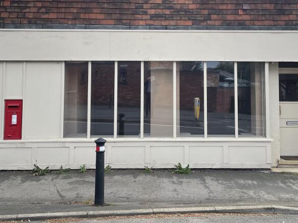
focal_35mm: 46
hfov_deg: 41.2
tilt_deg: +1.7
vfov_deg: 31.1
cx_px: 155
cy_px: 61
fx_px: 396
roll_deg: +0.2
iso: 32
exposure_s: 1/1289
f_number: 1.6
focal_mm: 4.2
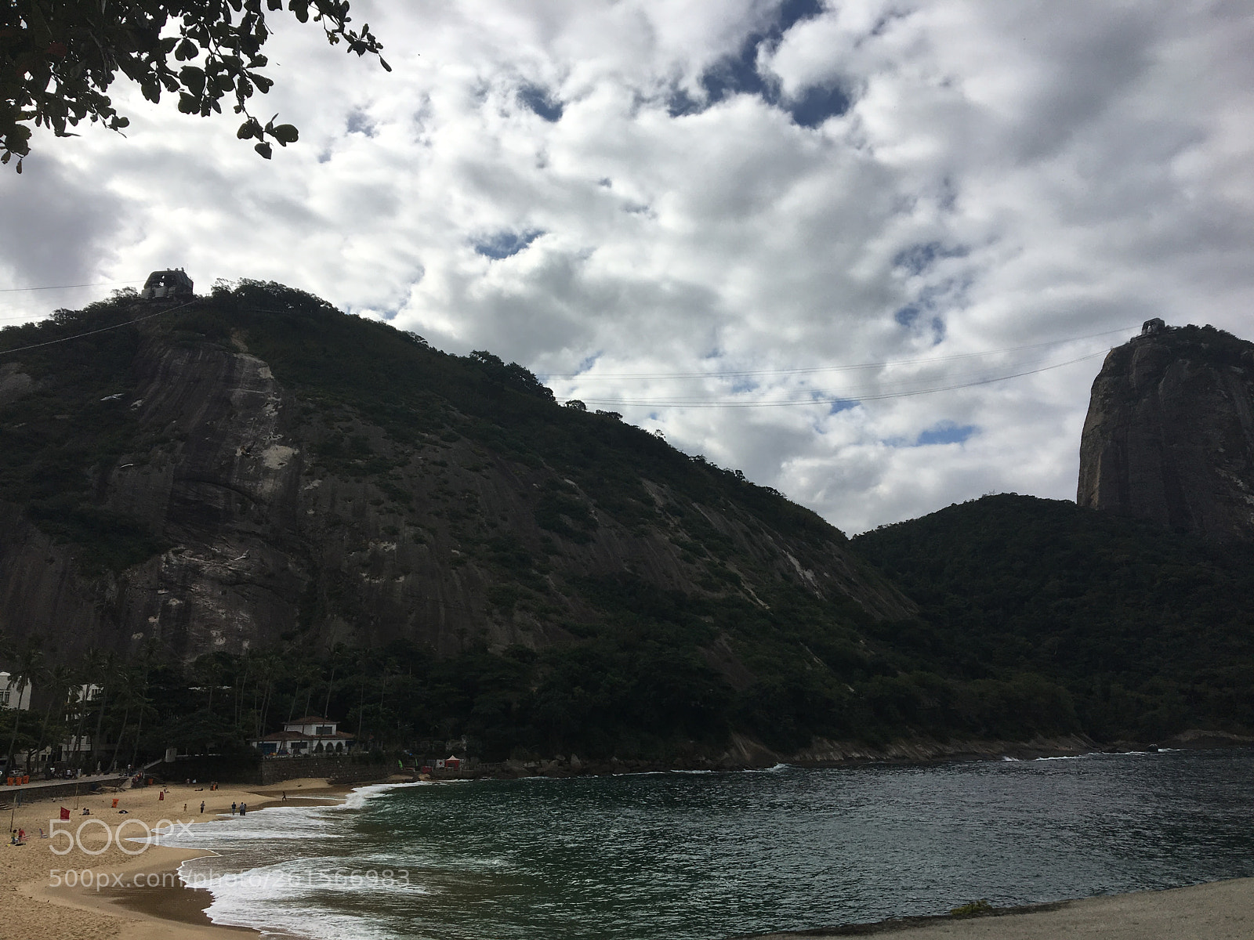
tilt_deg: +13.8
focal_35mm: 29
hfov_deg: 61.7
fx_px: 1051
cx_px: 627
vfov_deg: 48.2
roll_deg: +1.0
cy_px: 470
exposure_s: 1/4049
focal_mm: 4.15
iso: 25
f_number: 2.2
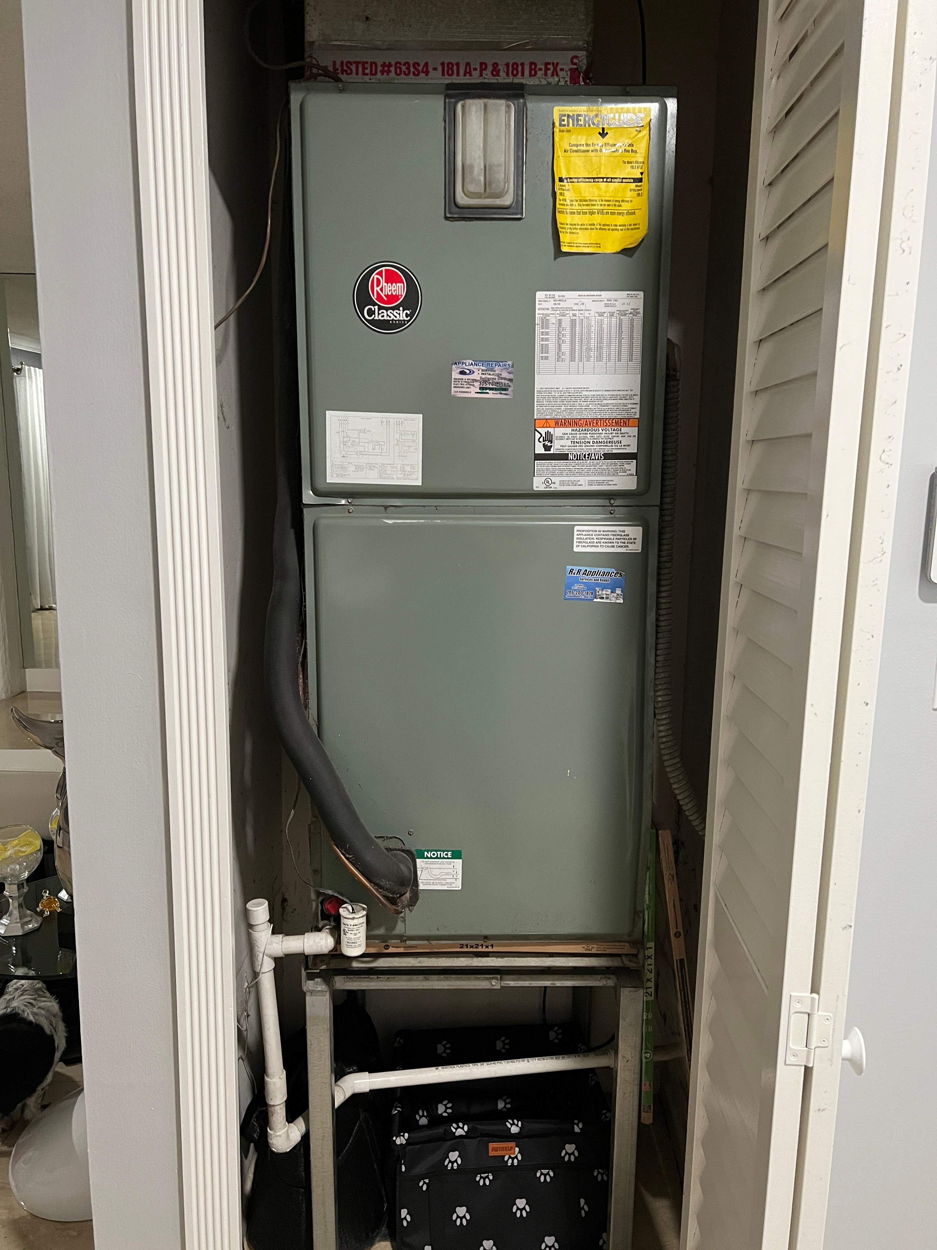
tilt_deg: -10.1
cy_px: 625
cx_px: 468
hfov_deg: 53.1
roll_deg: -1.1
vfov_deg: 67.3
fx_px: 938
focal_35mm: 26
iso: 400
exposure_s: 1/60
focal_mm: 5.7
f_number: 1.5
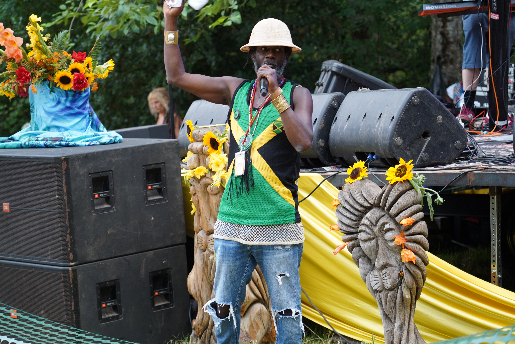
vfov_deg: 13.0
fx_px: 1502
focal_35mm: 105
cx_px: 258
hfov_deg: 19.5
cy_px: 172
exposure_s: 1/160
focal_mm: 105
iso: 500
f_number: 4
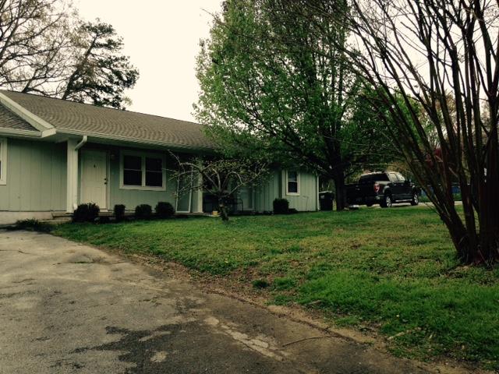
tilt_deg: +2.9
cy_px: 187
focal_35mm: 33
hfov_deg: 55.4
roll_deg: +1.4
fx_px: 476
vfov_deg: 42.9
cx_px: 250
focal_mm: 4.12
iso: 50
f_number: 2.4
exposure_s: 1/742
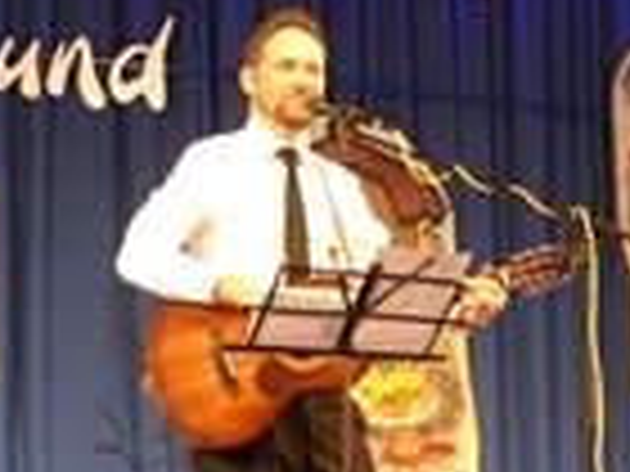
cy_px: 445
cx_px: 274
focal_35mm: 160
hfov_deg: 12.3
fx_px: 2912
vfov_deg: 9.2
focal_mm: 10.1
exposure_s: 1/50
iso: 800
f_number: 2.8
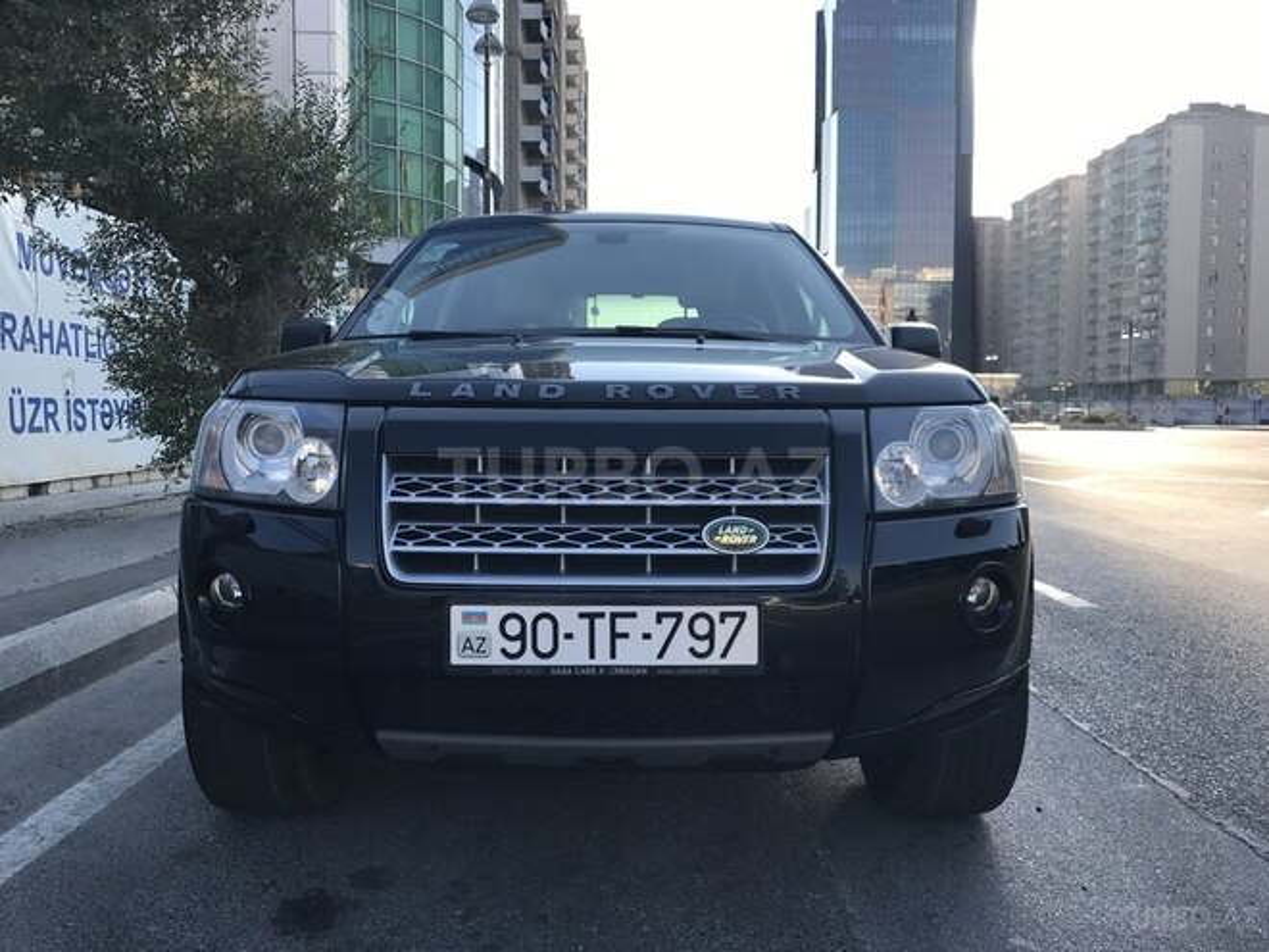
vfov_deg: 49.7
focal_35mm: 28
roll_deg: +0.0
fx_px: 1026
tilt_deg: -3.0
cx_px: 634
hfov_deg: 63.4
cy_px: 476
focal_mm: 3.99
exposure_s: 1/754
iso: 20
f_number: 1.8
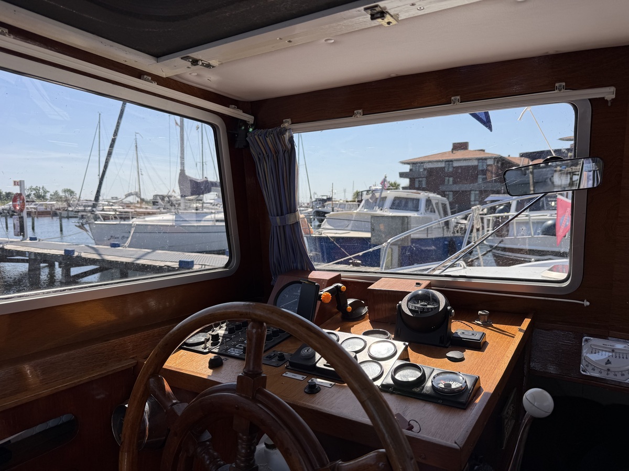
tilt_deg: -3.8
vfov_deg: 56.8
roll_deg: +0.2
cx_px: 314
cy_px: 236
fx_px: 436
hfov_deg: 71.6
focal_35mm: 24
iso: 80
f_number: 1.78
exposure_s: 1/2370
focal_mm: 6.76
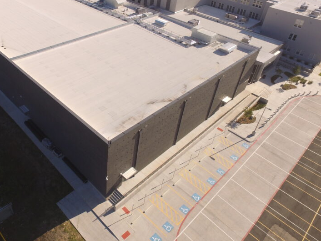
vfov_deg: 48.0
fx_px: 269
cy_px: 96
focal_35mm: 29
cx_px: 112
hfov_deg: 60.4
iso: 100
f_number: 2.8
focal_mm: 3.61
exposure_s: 1/965
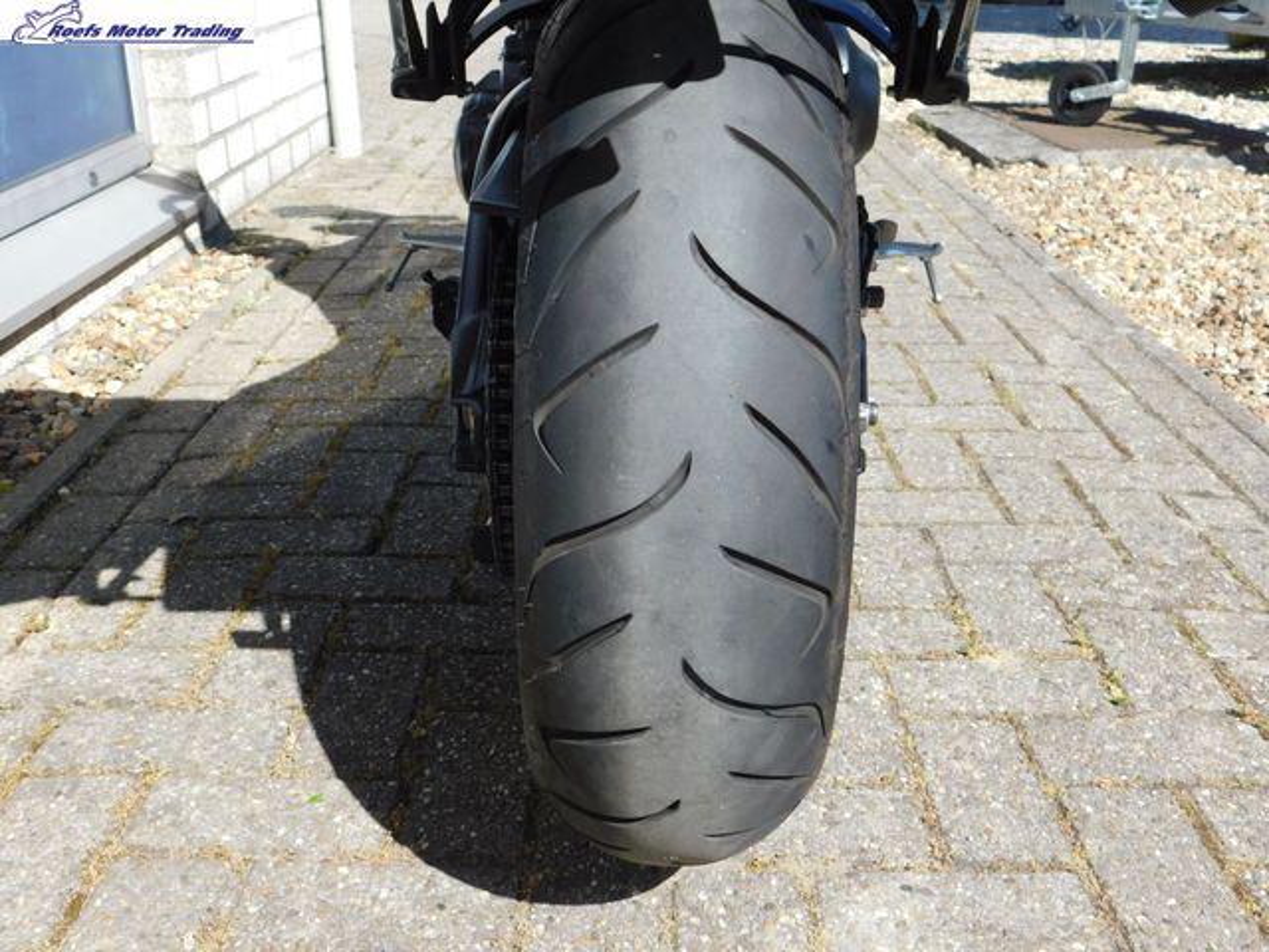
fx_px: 1320
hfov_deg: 51.4
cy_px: 476
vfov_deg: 39.7
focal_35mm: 36
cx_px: 634
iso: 125
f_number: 3.5
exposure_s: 1/640
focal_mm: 6.3
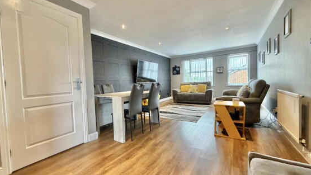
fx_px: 132
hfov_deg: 99.3
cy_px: 88
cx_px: 151
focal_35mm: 16
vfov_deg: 67.1
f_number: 2.2
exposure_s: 1/70
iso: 320
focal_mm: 2.22
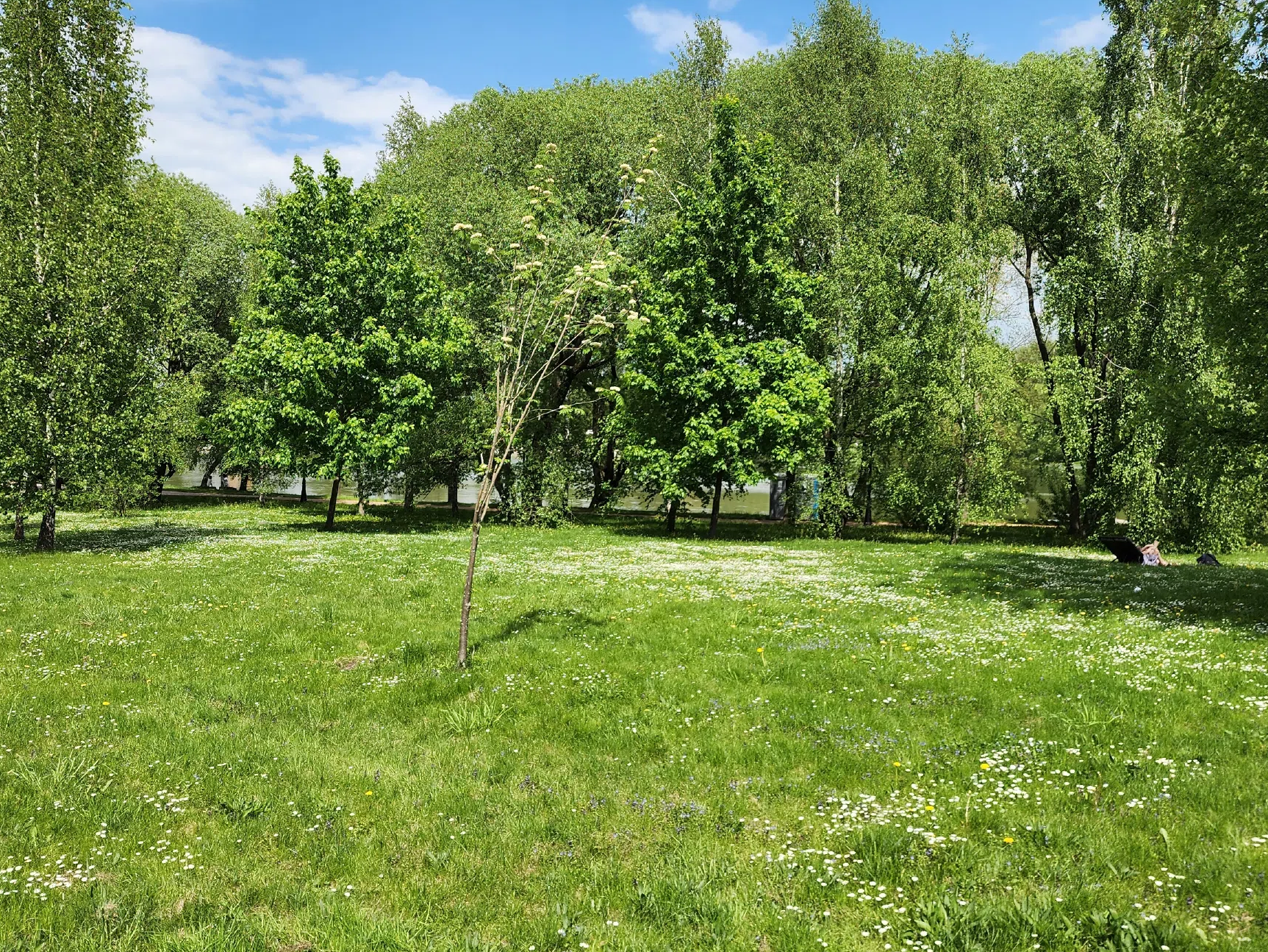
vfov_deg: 44.1
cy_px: 537
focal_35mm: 32
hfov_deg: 56.8
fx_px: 1172
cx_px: 590
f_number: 1.8
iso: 12
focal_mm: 6.4
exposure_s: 1/1036
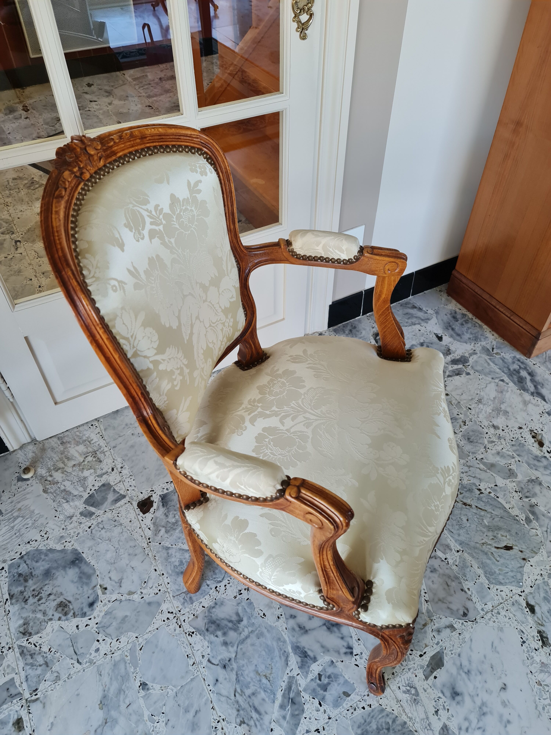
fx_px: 531
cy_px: 368
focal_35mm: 25
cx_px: 276
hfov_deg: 54.9
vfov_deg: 69.4
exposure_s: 1/100
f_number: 1.8
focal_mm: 7
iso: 160
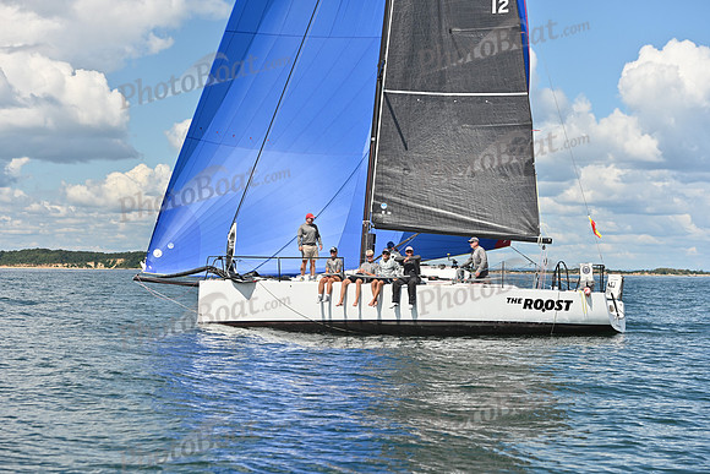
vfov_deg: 19.5
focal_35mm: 70
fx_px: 1381
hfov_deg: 28.8
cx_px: 355
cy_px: 237
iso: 250
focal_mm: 70
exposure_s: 1/1000
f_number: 6.3
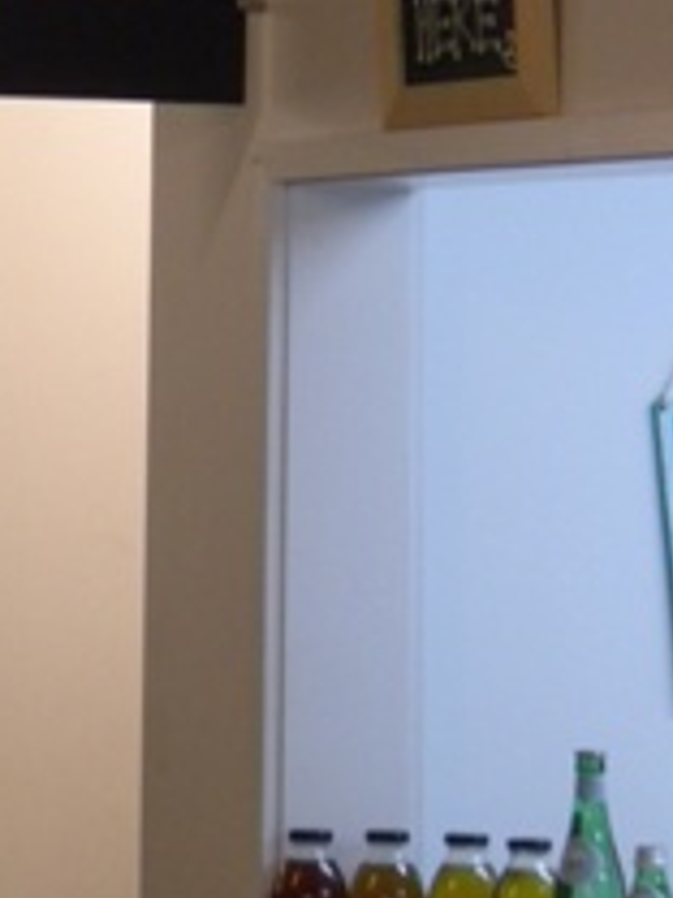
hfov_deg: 6.6
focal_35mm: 226
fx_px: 5858
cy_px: -43
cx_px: 255
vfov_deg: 8.7
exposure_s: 1/28
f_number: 5.9
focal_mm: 18.9
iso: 400
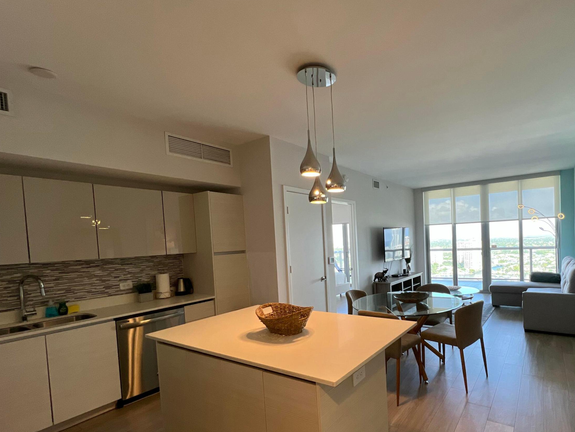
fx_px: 282
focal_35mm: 17
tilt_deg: -2.2
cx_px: 369
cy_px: 254
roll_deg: +2.5
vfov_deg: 74.1
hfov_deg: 88.7
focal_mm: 1.57
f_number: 1.8
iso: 80
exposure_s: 1/120
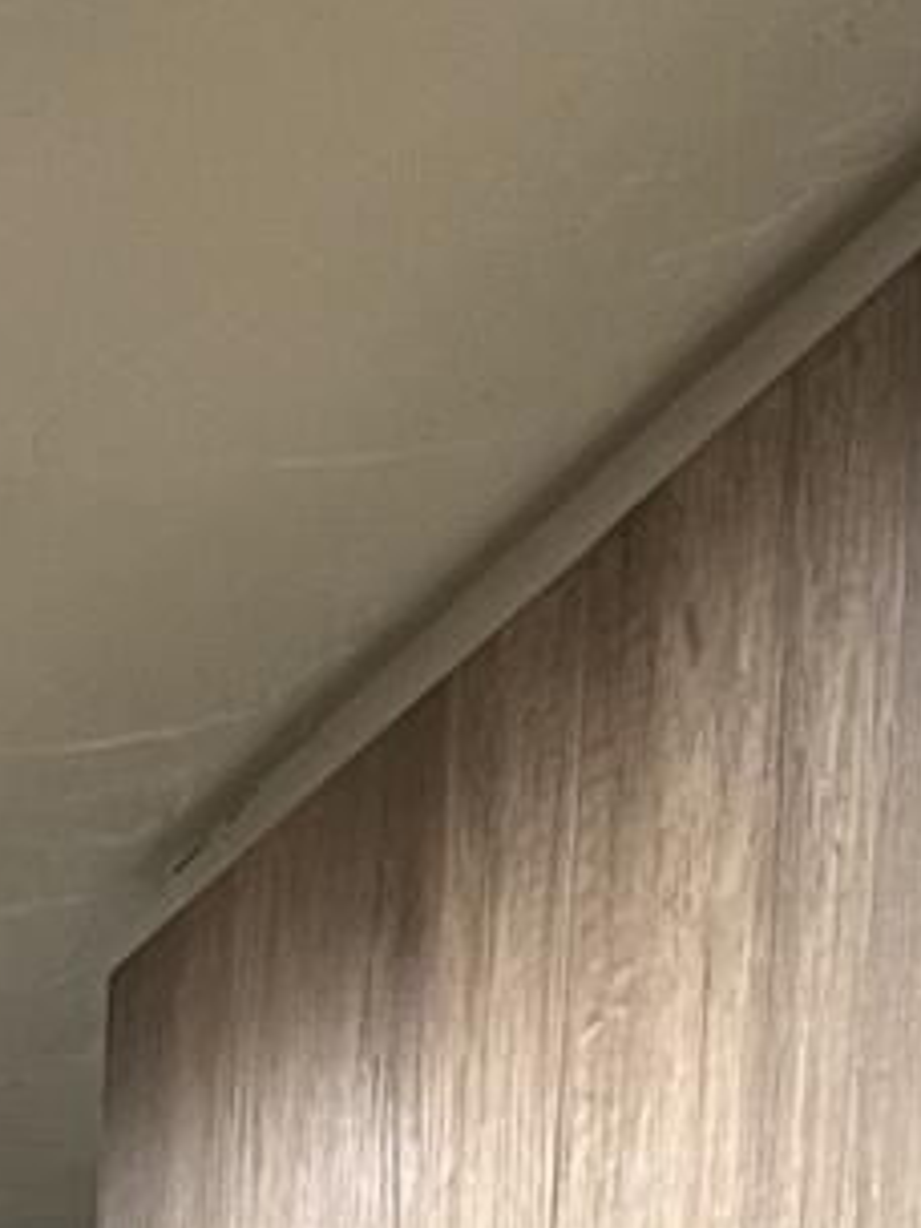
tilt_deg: -9.5
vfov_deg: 8.8
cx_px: -331
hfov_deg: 8.5
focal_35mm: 171
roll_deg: -2.7
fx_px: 6066
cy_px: 4027
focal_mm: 5.1
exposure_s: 1/60
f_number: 1.6
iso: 80
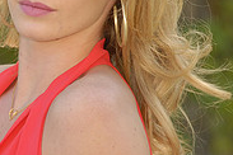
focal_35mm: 715
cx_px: 73
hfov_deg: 2.9
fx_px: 4627
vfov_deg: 1.9
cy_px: 58
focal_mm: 150
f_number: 5
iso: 400
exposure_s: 1/250
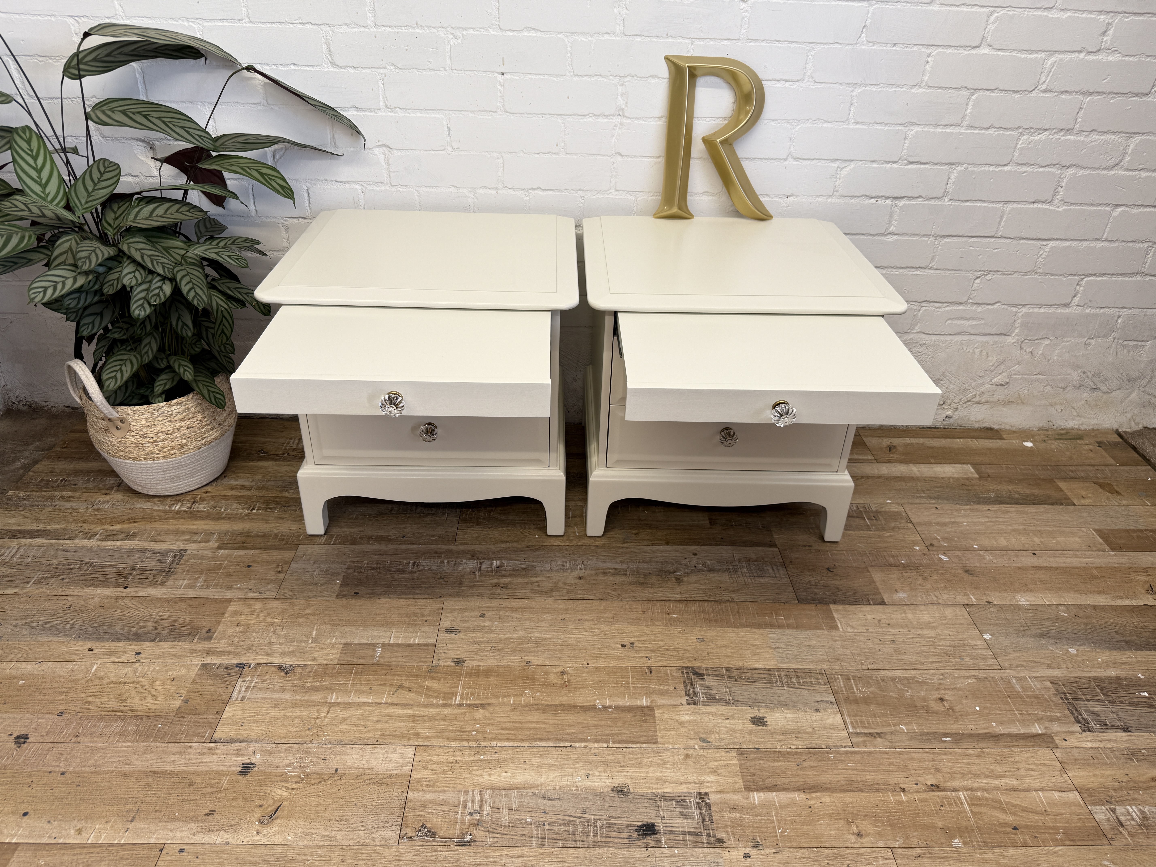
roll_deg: -1.6
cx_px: 578
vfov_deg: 56.8
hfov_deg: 71.6
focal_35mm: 24
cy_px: 434
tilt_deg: -29.0
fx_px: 801
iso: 50
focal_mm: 6.76
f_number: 1.78
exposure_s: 1/125
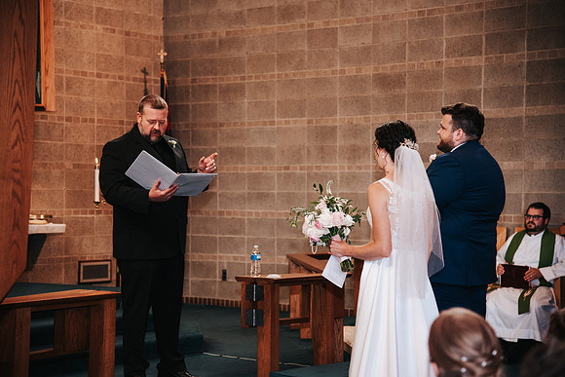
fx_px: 1334
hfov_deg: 23.9
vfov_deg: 16.1
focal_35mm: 85
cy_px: 188
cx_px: 282
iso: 1000
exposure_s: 1/200
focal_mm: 85
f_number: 4
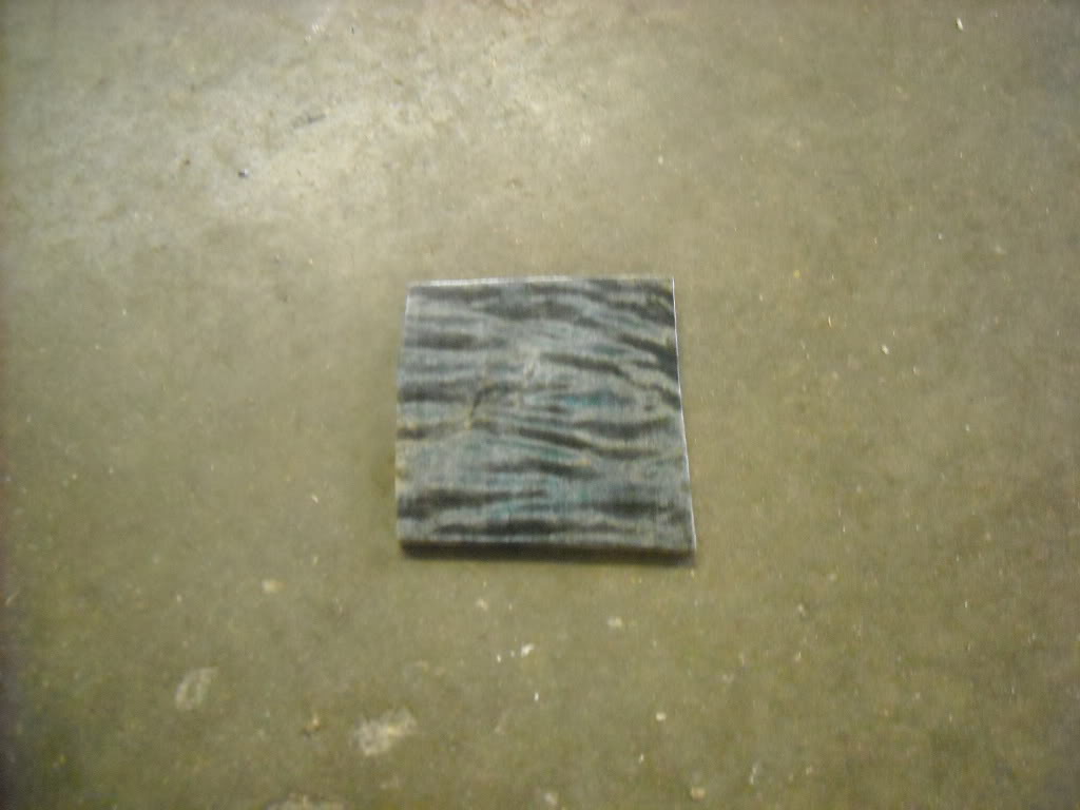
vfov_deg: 40.7
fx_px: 1092
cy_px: 405
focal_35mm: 35
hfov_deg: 52.6
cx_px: 540
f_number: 2.8
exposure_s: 1/30
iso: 800
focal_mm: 5.7
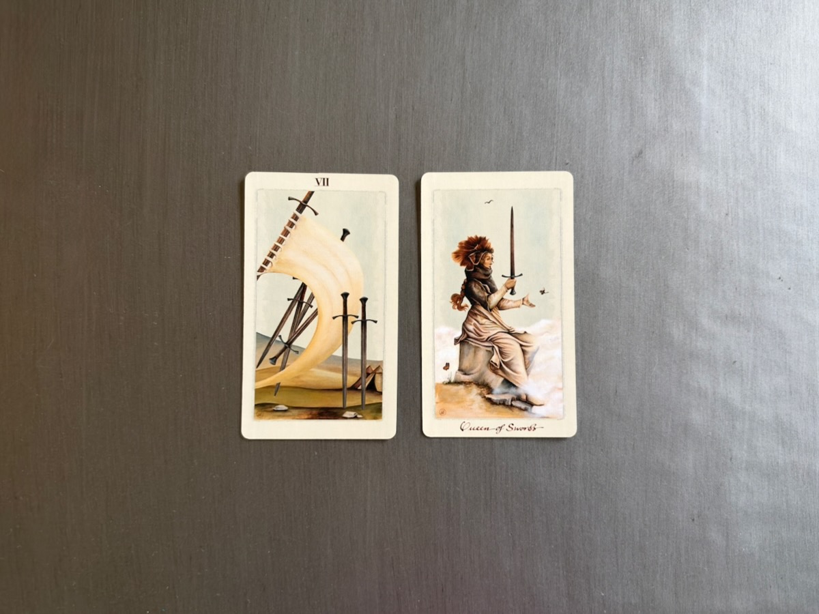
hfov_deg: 71.6
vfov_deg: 56.8
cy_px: 307
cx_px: 410
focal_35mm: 24
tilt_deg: -88.0
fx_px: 568
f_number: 1.48
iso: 500
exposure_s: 1/60
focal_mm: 6.93
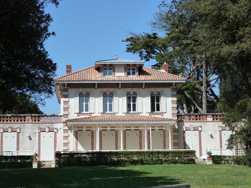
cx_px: 126
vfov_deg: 16.4
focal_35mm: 90
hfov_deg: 21.8
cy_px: 94
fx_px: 653
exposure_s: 1/500
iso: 125
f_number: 5
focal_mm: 14.7
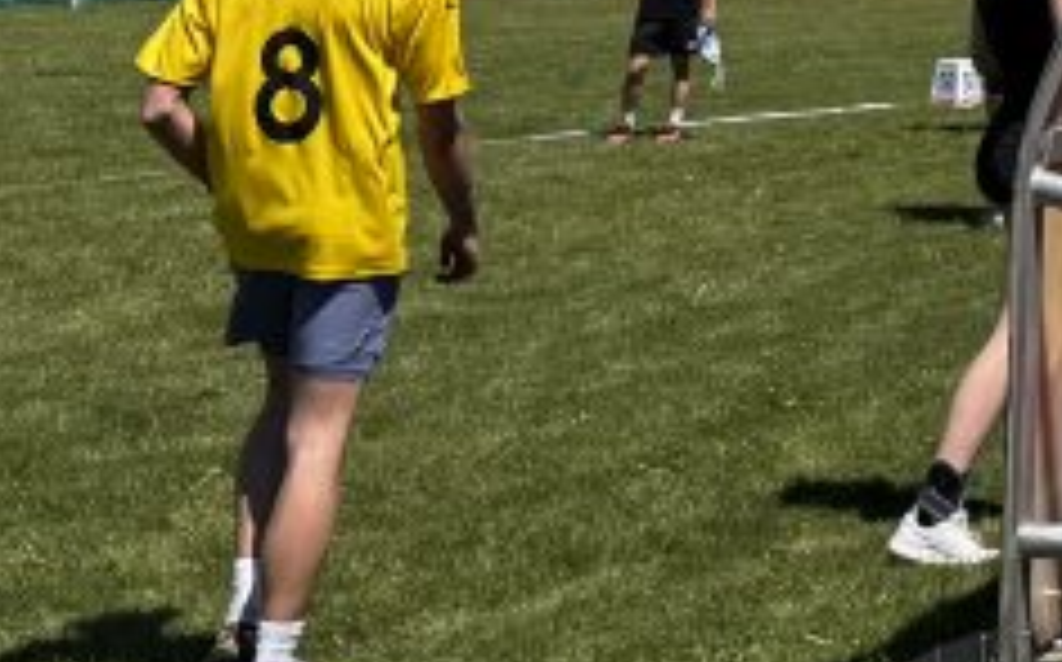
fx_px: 3123
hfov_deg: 15.5
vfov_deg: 11.6
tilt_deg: +4.0
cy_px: -326
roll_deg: +0.9
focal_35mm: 108
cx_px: 2102
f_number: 1.78
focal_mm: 6.76
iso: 80
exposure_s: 1/4608
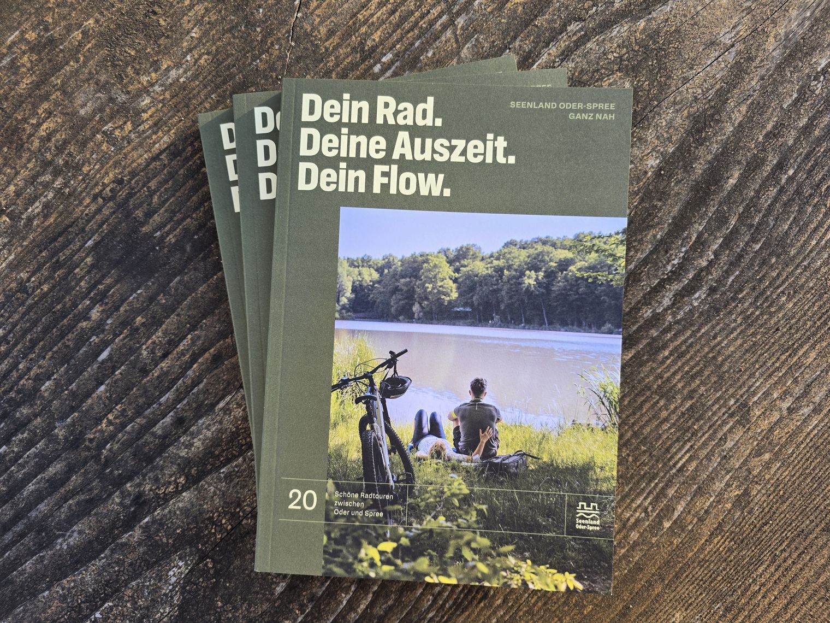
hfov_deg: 73.9
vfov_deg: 58.9
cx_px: 415
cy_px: 312
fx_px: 551
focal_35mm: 23
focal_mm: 6.3
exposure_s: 1/180
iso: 32
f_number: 1.7
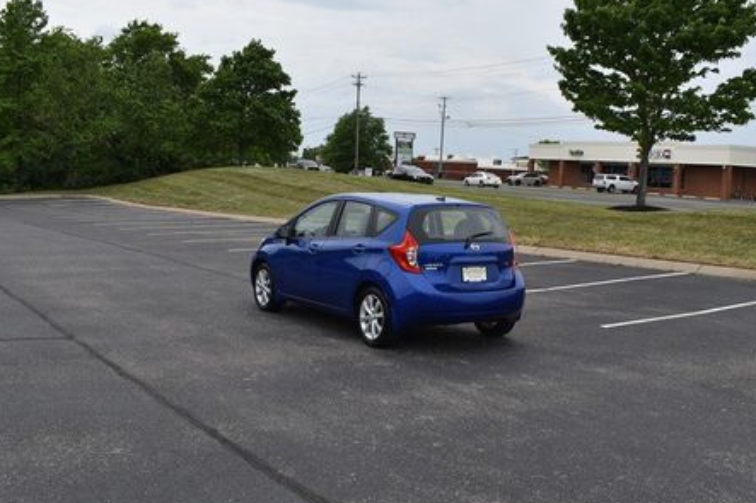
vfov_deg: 34.2
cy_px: 263
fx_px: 819
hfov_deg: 49.4
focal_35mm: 39
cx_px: 433
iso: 110
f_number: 8
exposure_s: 1/250
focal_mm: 18
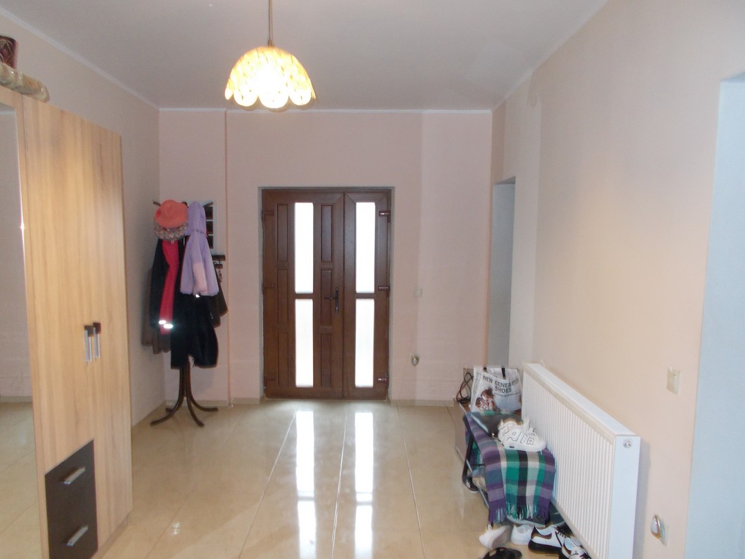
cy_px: 310
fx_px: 624
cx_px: 342
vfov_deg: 48.1
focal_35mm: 29
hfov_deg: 61.6
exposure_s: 1/30
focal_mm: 4.6
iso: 280
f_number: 3.2
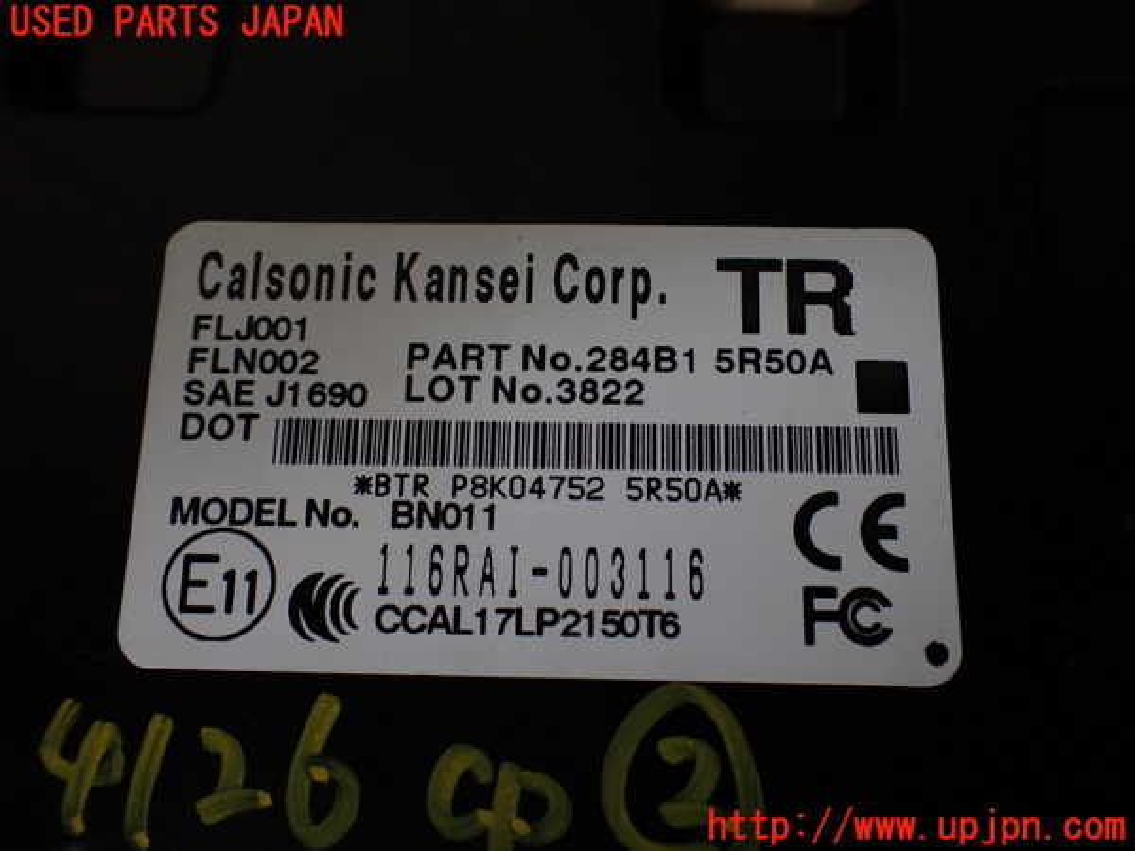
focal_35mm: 30
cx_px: 568
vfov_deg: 46.8
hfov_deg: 60.0
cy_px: 426
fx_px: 984
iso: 125
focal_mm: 5.4
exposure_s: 1/125
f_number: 2.3
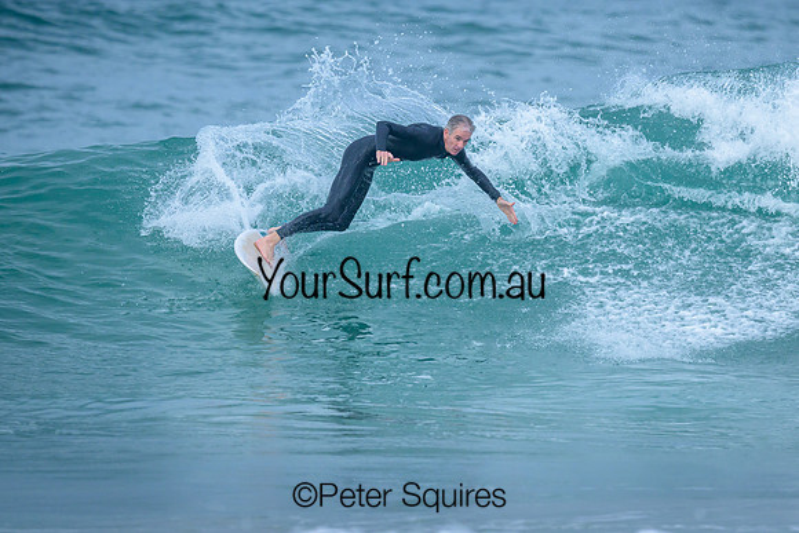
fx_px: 24411
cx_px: 470
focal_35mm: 1100
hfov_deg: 1.9
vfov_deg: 1.3
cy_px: 212
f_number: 6.3
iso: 500
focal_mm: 800
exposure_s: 1/2500
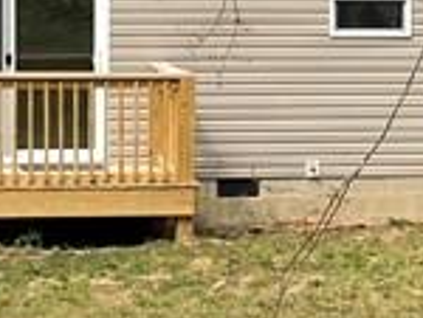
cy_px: 82
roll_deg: +0.2
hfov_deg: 11.1
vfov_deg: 8.4
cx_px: 316
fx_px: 2166
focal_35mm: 177
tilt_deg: -1.6
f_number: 1.6
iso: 32
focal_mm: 4.2
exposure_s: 1/1742
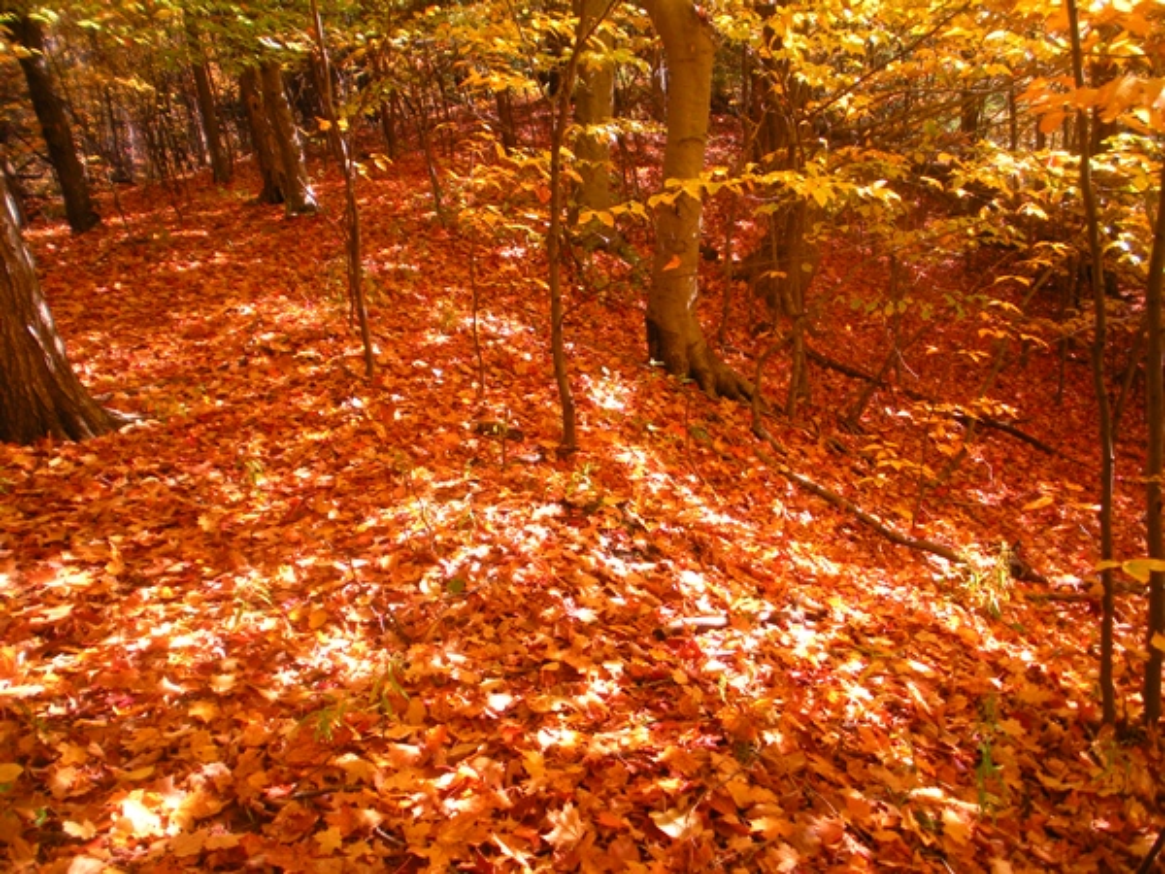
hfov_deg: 51.4
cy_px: 437
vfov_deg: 39.7
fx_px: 1212
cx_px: 582
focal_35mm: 36
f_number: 3.5
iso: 88
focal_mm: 6.3
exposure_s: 1/123
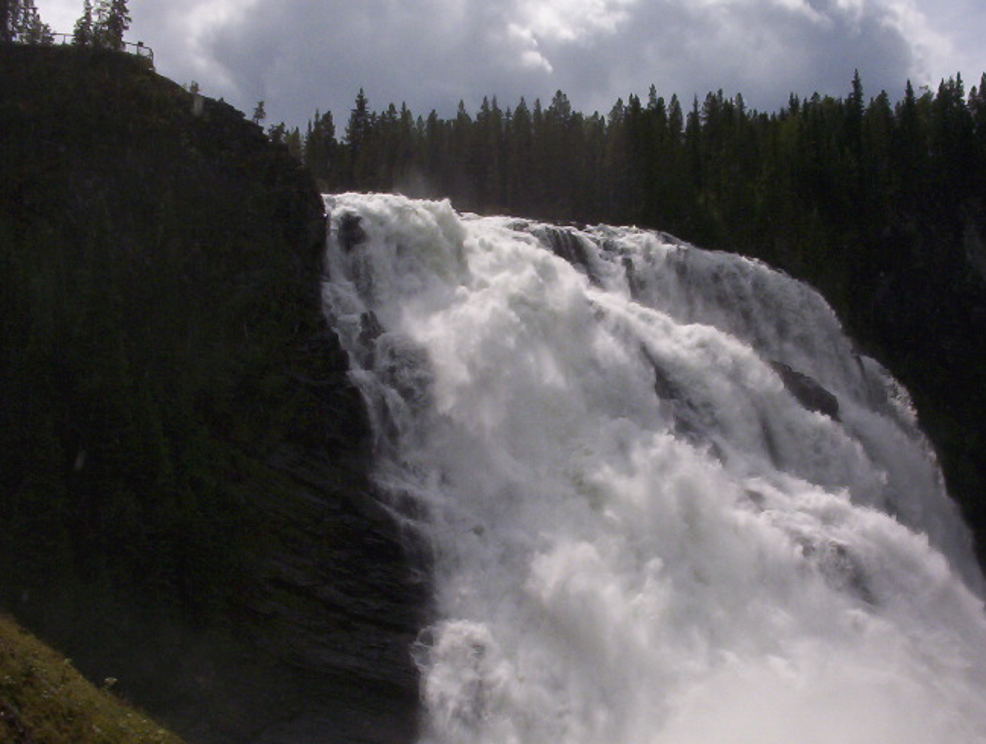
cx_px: 574
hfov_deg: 38.7
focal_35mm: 49
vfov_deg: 29.7
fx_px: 1399
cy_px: 463
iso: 100
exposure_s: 1/675
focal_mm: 6
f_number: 8
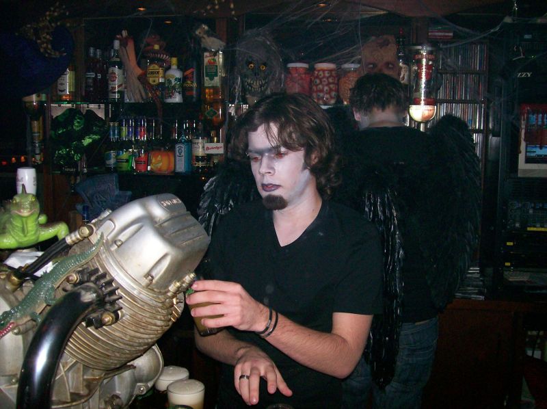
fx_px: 568
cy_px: 204
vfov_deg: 39.6
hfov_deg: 51.4
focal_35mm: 36
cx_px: 274
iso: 140
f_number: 2.7
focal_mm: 6
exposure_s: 1/64
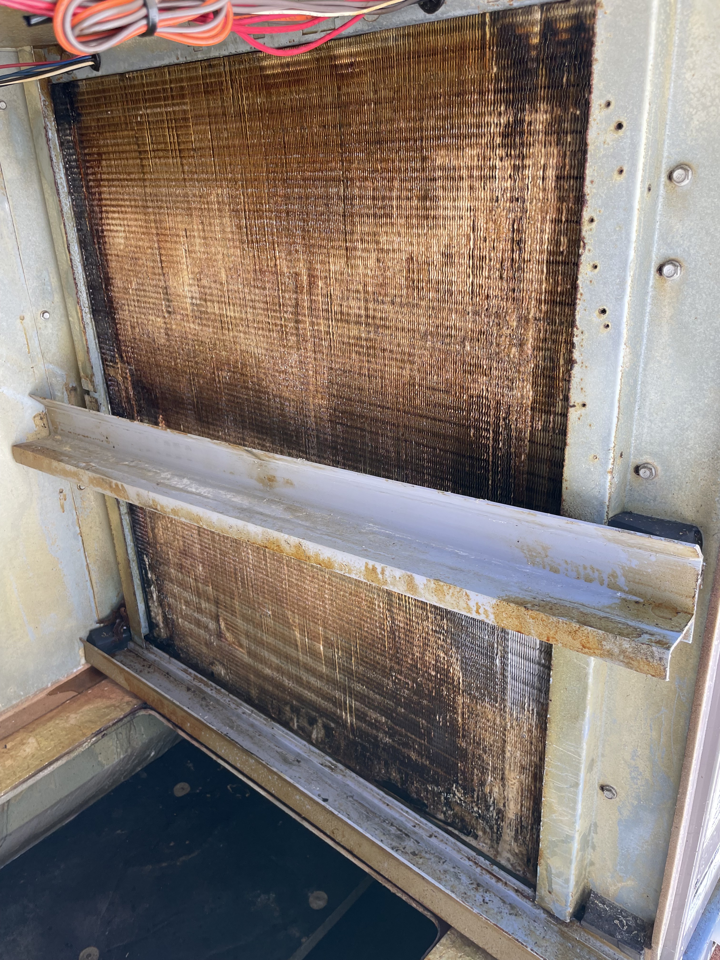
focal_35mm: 26
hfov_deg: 53.1
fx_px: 721
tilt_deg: -25.8
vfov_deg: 67.3
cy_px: 480
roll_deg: +2.9
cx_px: 360
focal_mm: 4.2
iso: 40
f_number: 1.6
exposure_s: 1/121
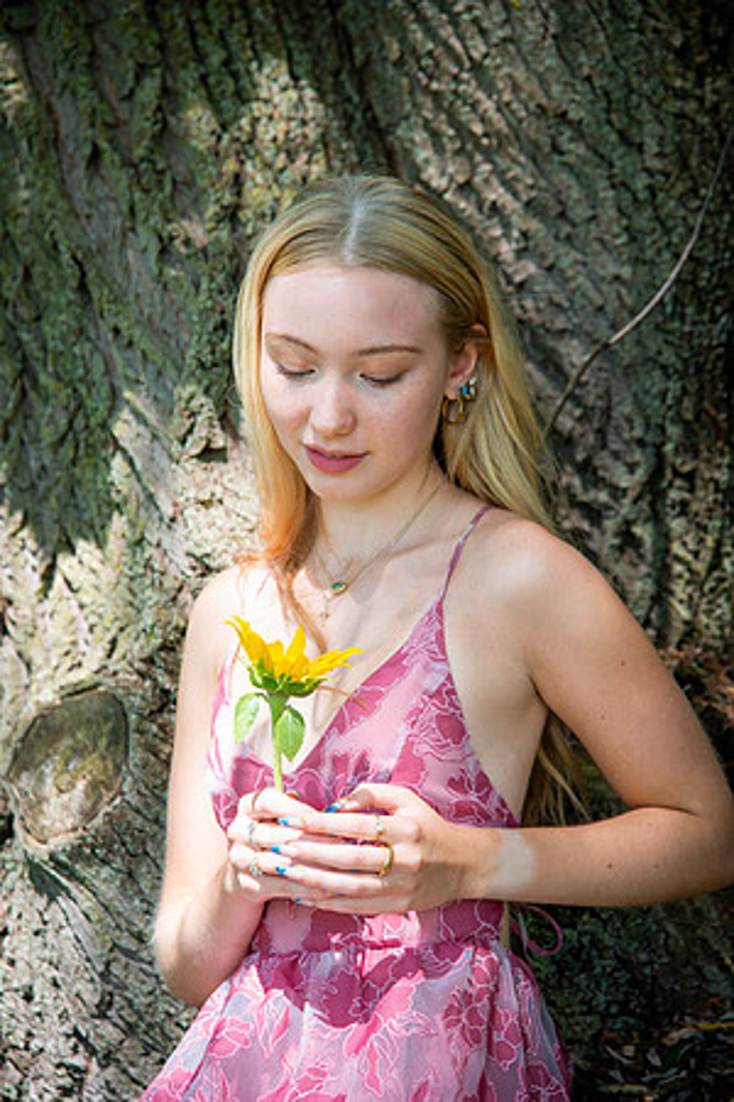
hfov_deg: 13.7
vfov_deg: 20.4
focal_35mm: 100
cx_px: 367
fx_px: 3058
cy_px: 551
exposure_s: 1/160
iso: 320
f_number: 5.6
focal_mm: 100
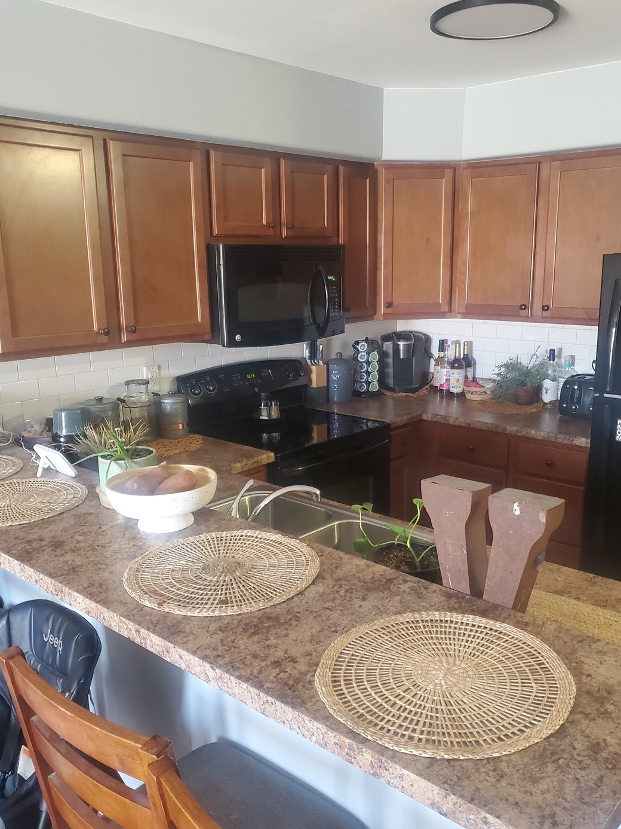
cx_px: 352
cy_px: 443
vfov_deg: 59.9
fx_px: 718
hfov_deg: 46.7
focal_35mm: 30
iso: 400
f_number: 1.5
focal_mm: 4.3
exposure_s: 1/40
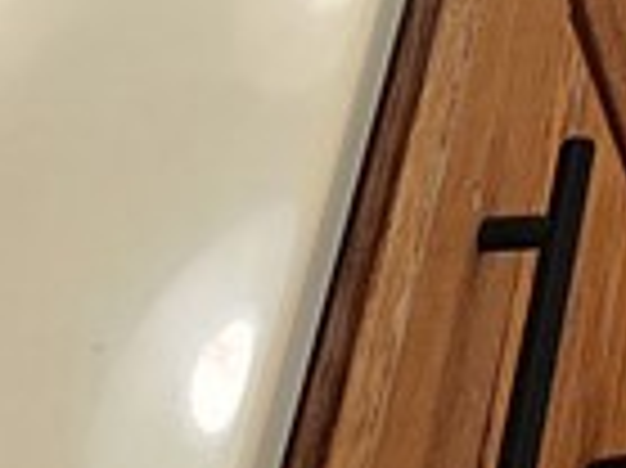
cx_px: 1351
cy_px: -1048
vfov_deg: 10.0
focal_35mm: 96
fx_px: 1735
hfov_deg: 15.2
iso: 320
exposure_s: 1/60
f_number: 2.2
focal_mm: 2.2
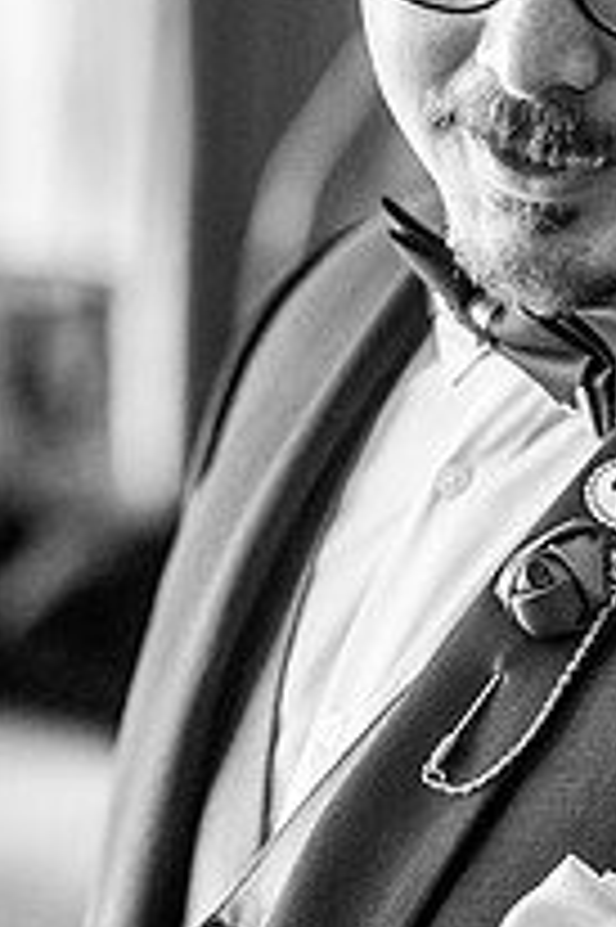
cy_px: 297
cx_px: 560
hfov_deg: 6.0
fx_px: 5887
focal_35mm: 229
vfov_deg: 9.0
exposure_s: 1/250
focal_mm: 105
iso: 2000
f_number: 4
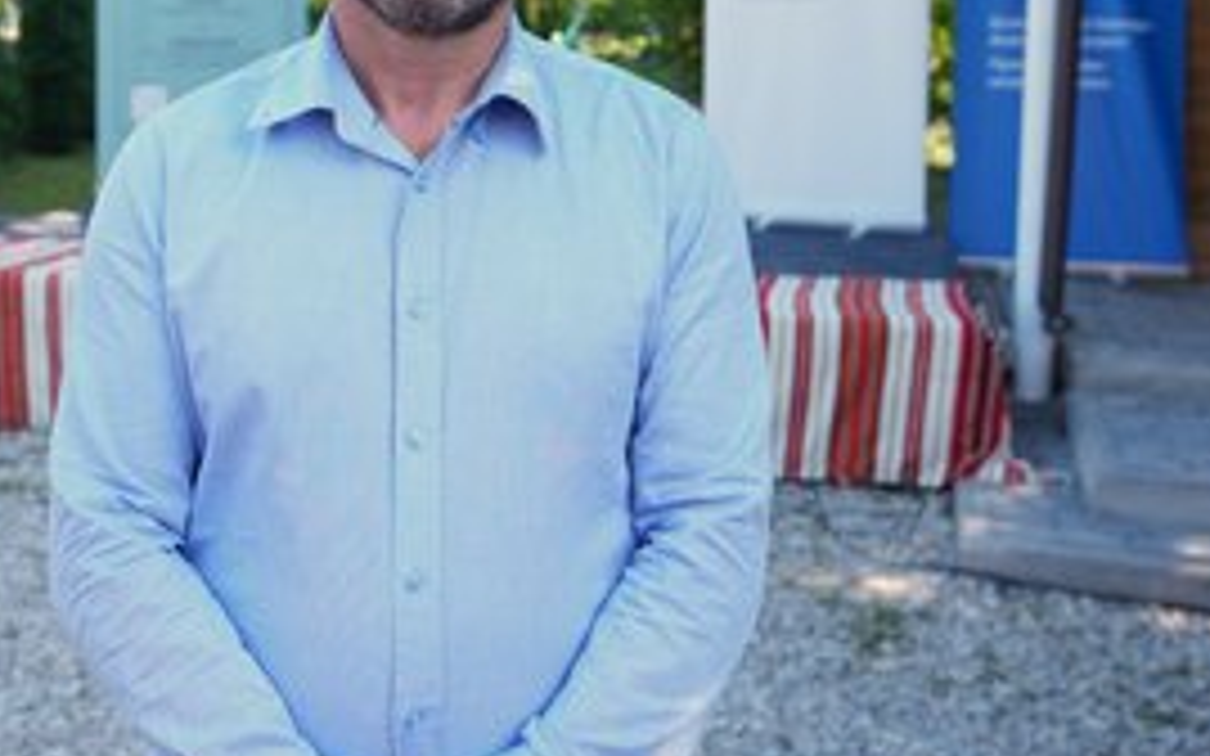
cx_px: 454
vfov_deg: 25.5
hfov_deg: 40.0
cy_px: 196
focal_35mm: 50
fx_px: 1648
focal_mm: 33
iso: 320
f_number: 4
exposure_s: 1/250
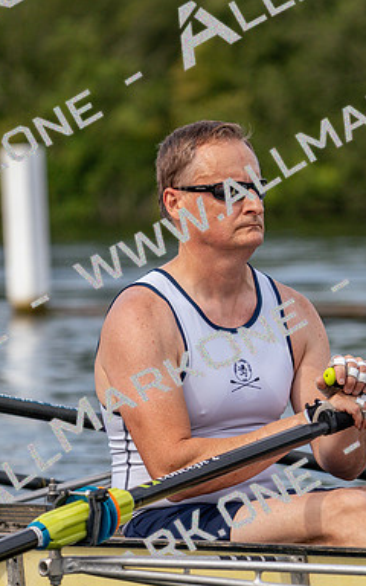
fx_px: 5522
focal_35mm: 346
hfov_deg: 3.8
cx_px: 262
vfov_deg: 6.1
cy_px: 294
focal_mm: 225
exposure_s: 1/1600
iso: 400
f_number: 5.6
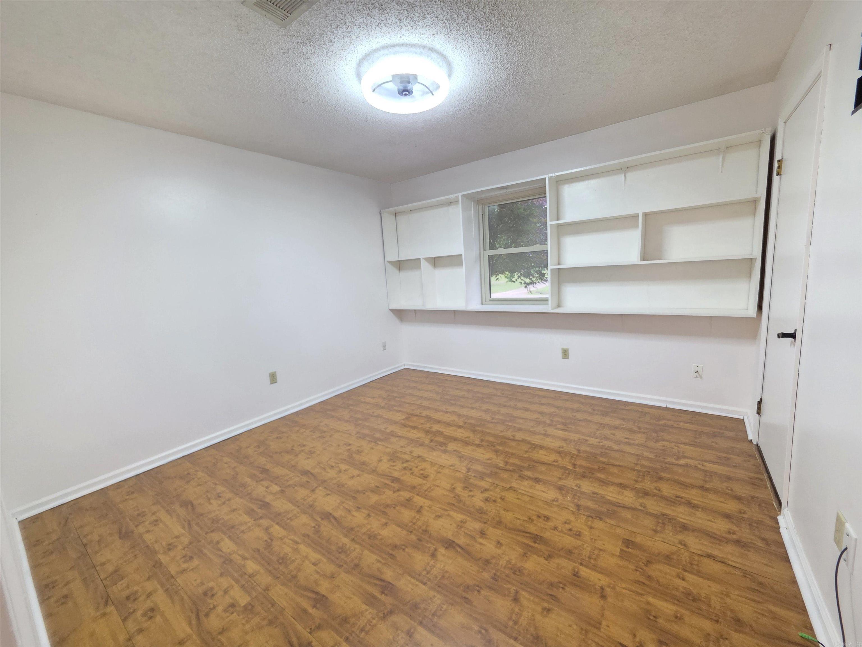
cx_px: 431
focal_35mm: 13
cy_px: 324
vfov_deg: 89.9
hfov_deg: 106.2
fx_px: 324
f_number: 1.9
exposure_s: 1/60
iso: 400
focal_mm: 2.2
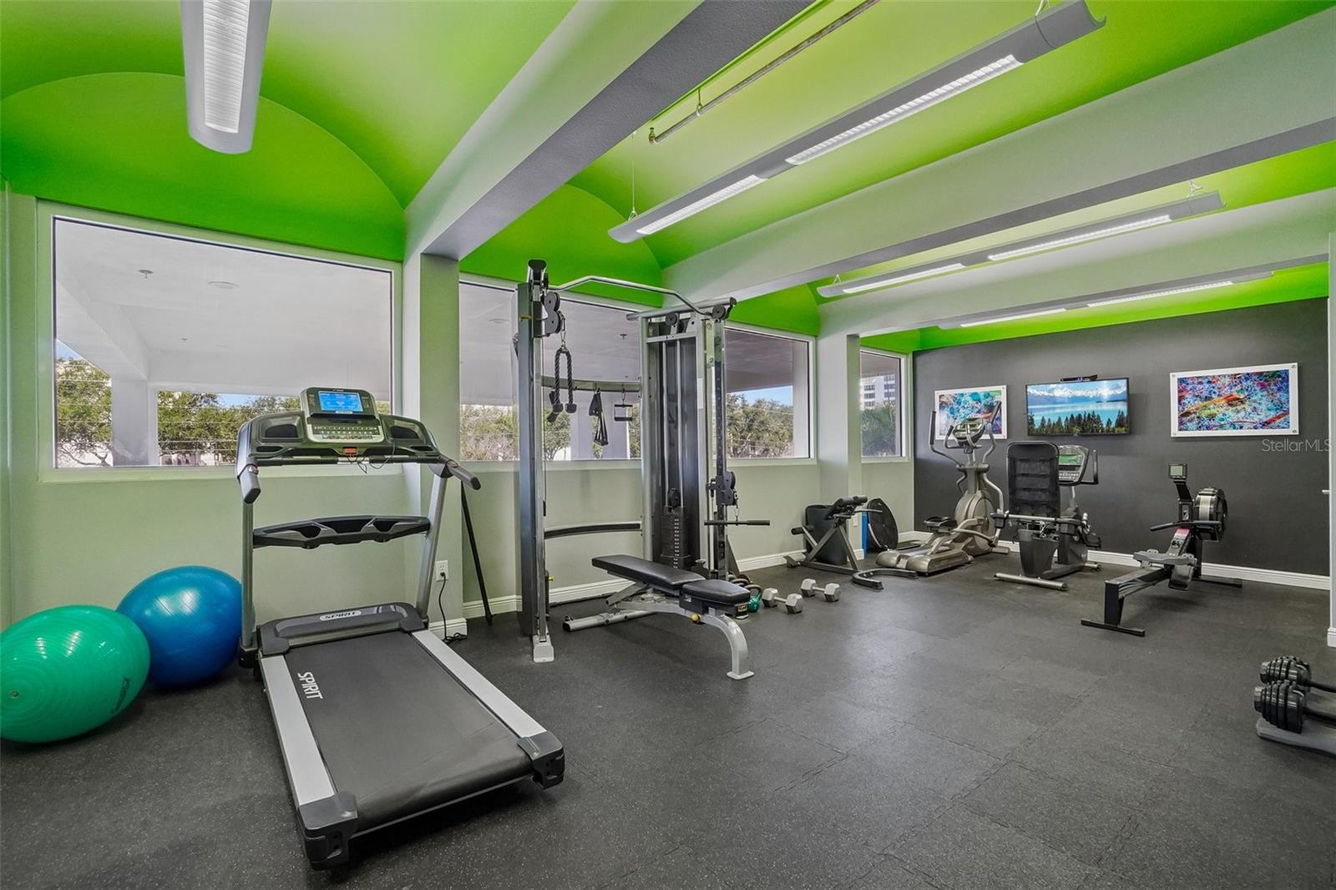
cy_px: 445
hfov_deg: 100.4
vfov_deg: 77.3
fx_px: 557
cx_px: 668
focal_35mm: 15
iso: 1000
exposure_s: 1/30
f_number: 8
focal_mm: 10
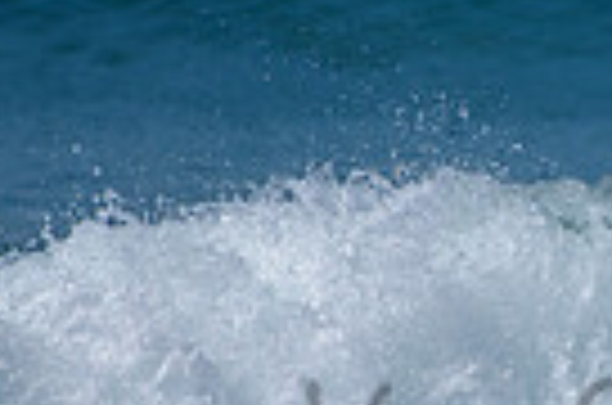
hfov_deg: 1.0
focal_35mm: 2140
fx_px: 36295
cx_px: 770
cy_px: 412
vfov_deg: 0.6
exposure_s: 1/2000
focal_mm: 500
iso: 110
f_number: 5.6
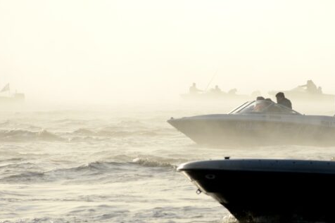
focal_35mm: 452
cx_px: 331
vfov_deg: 3.0
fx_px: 4204
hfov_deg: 4.6
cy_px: 92
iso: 200
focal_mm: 140
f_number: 8
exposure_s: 1/1000
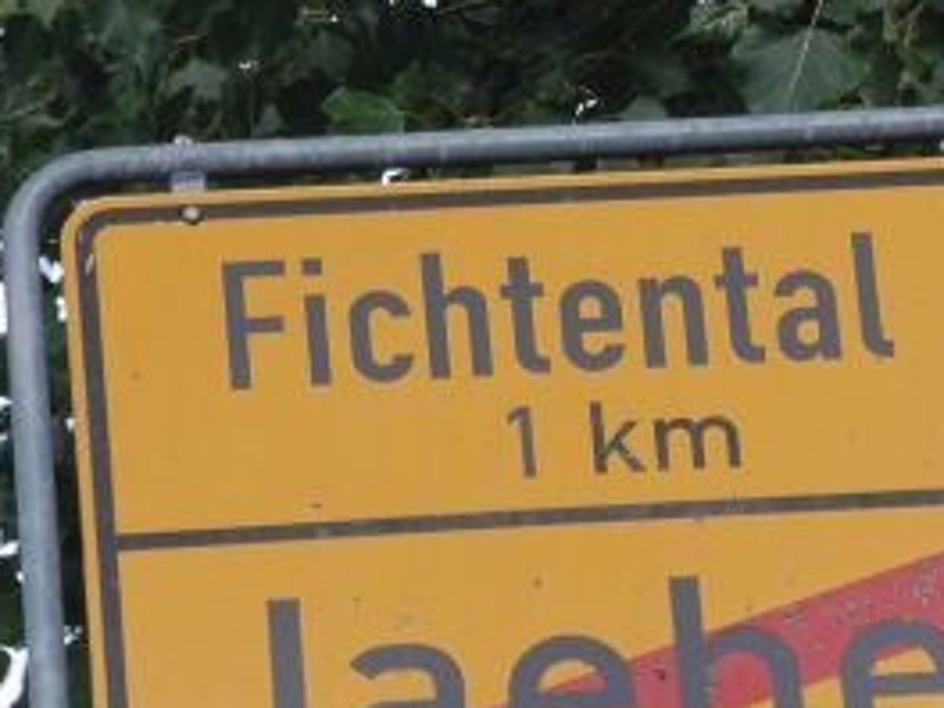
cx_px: 708
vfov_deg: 3.5
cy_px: 338
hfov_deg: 4.7
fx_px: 11590
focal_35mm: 425
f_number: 6
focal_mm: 130
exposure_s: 1/400
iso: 400
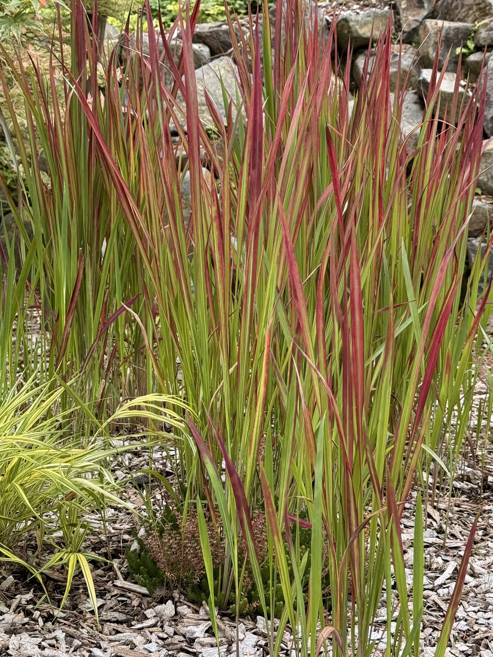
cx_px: 290
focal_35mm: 69
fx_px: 1310
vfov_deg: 28.2
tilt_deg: -7.5
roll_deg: -2.0
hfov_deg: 21.3
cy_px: 338
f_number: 1.78
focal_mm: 6.76
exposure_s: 1/83
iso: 80
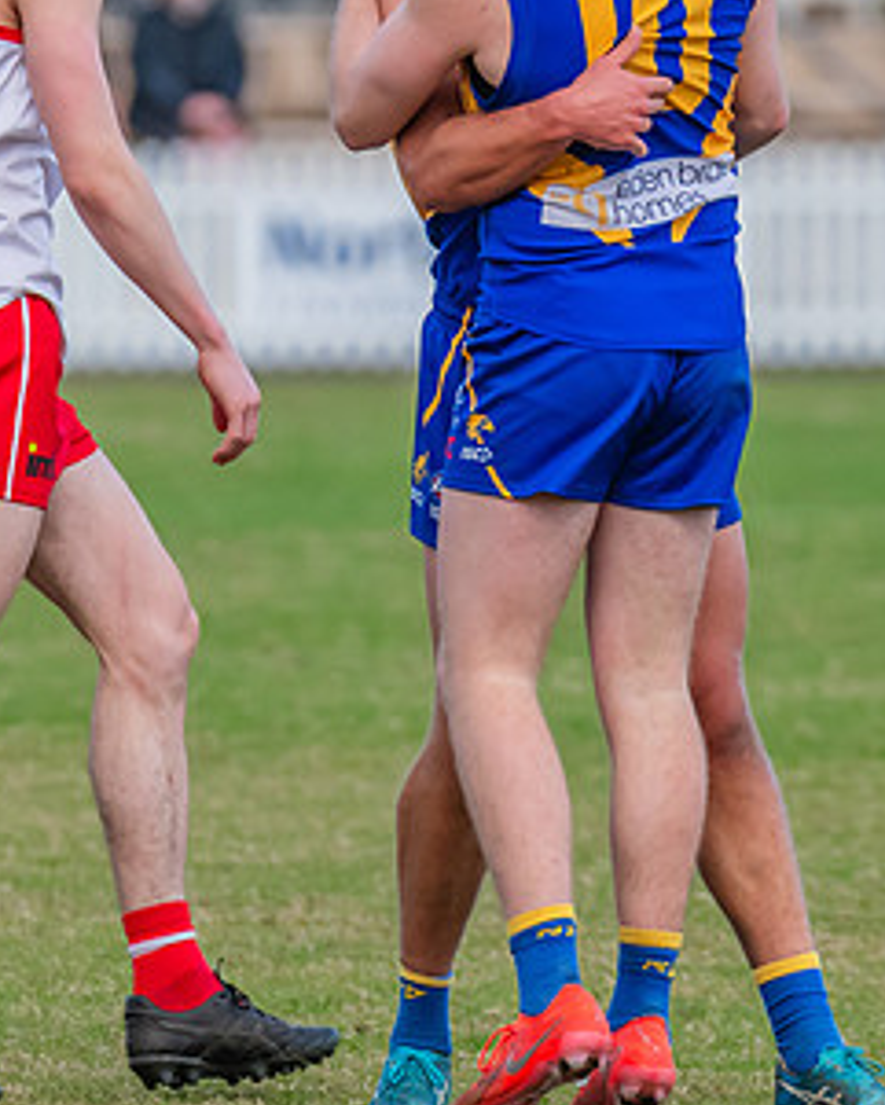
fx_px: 32561
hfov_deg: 1.6
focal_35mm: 995
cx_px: 570
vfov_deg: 1.9
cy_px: 93
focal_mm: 310
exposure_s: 1/1250
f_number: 5
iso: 800
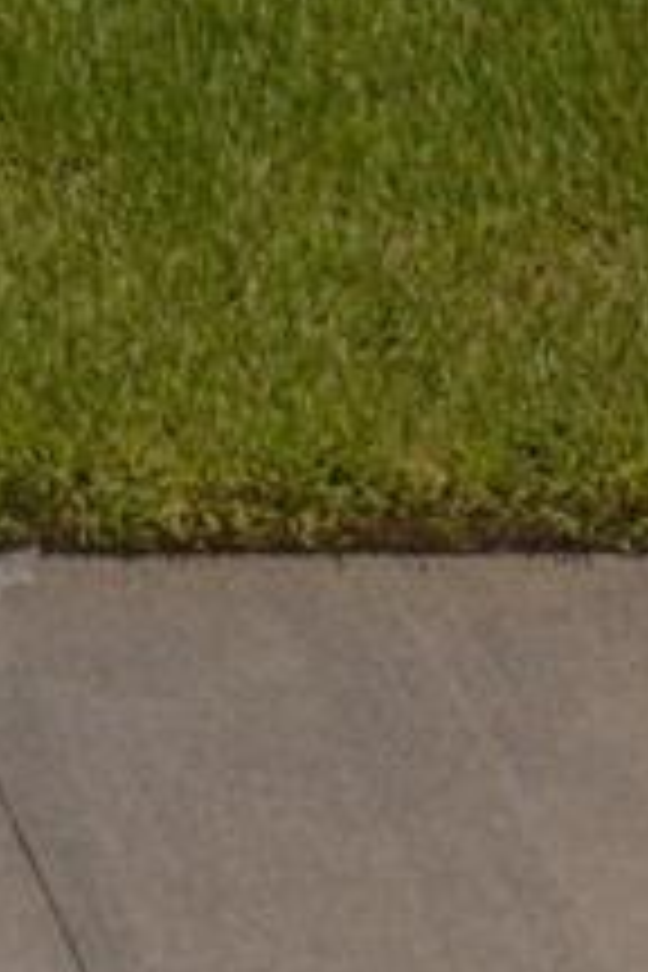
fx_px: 4995
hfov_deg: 6.6
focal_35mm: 185
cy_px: -1390
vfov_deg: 9.8
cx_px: -1386
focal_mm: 8.67
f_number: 1.8
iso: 110
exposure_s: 1/25
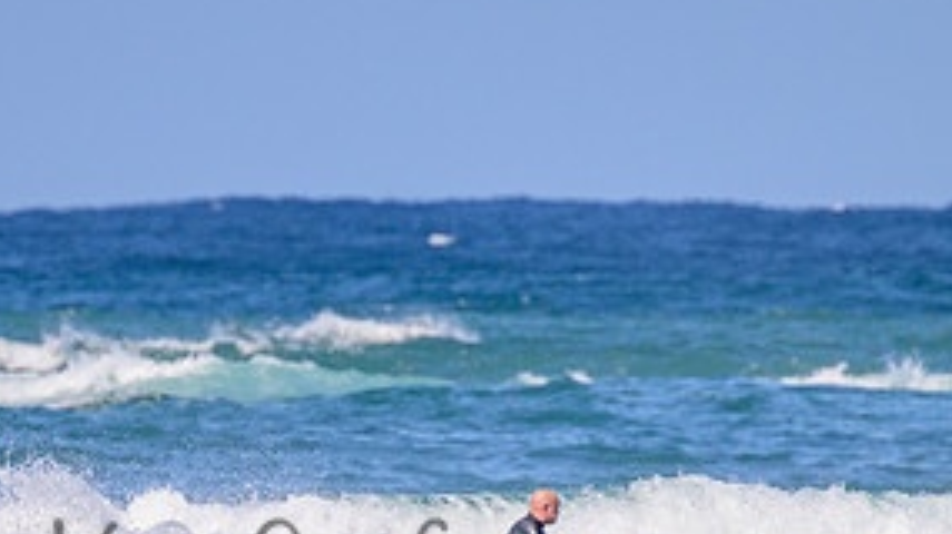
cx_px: 398
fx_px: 43070
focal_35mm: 1707
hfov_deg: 1.3
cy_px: 542
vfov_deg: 0.7
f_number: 11
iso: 1100
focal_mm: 800
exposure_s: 1/2000
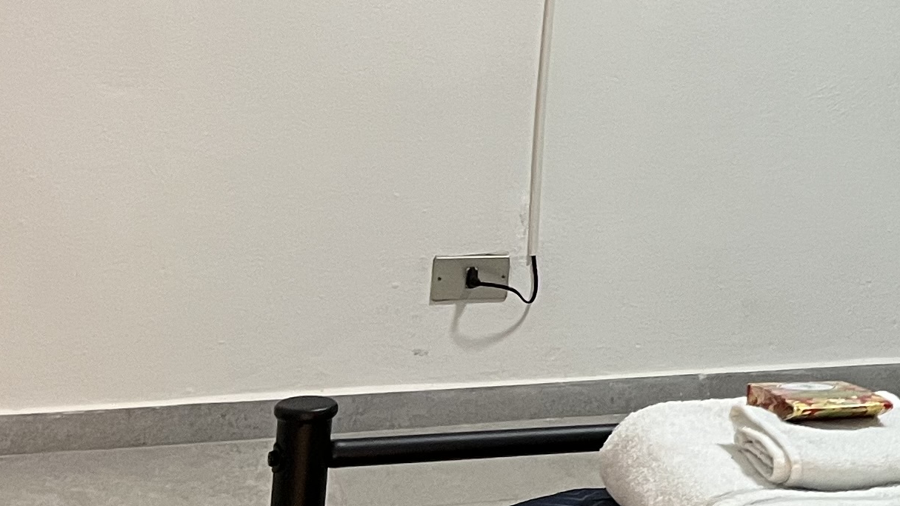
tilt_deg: -2.1
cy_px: -107
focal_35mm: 94
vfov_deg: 12.6
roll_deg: -5.7
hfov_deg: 19.7
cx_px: 1349
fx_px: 2243
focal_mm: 5.1
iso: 200
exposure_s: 1/50
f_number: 1.6
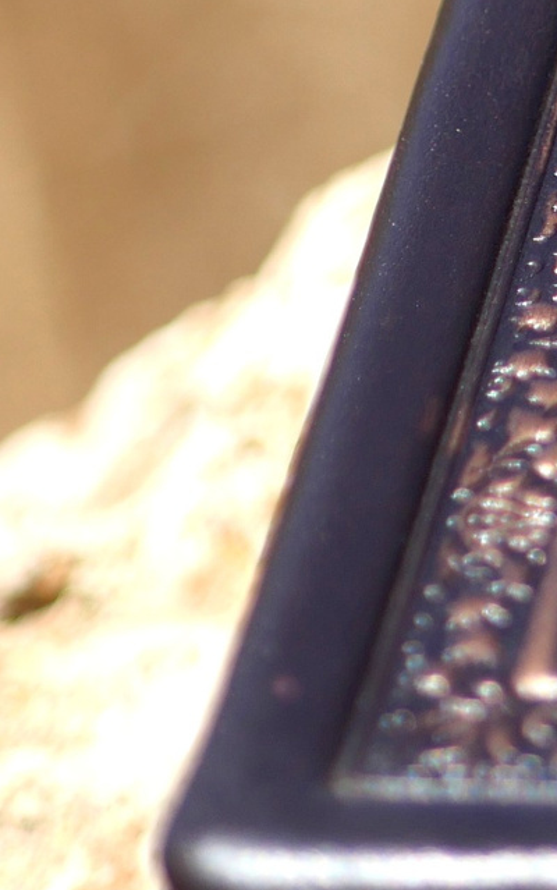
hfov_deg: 3.4
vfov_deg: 5.5
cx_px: 1638
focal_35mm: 382
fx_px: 9268
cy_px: -81
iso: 100
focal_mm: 45
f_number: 1.8
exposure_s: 1/4000
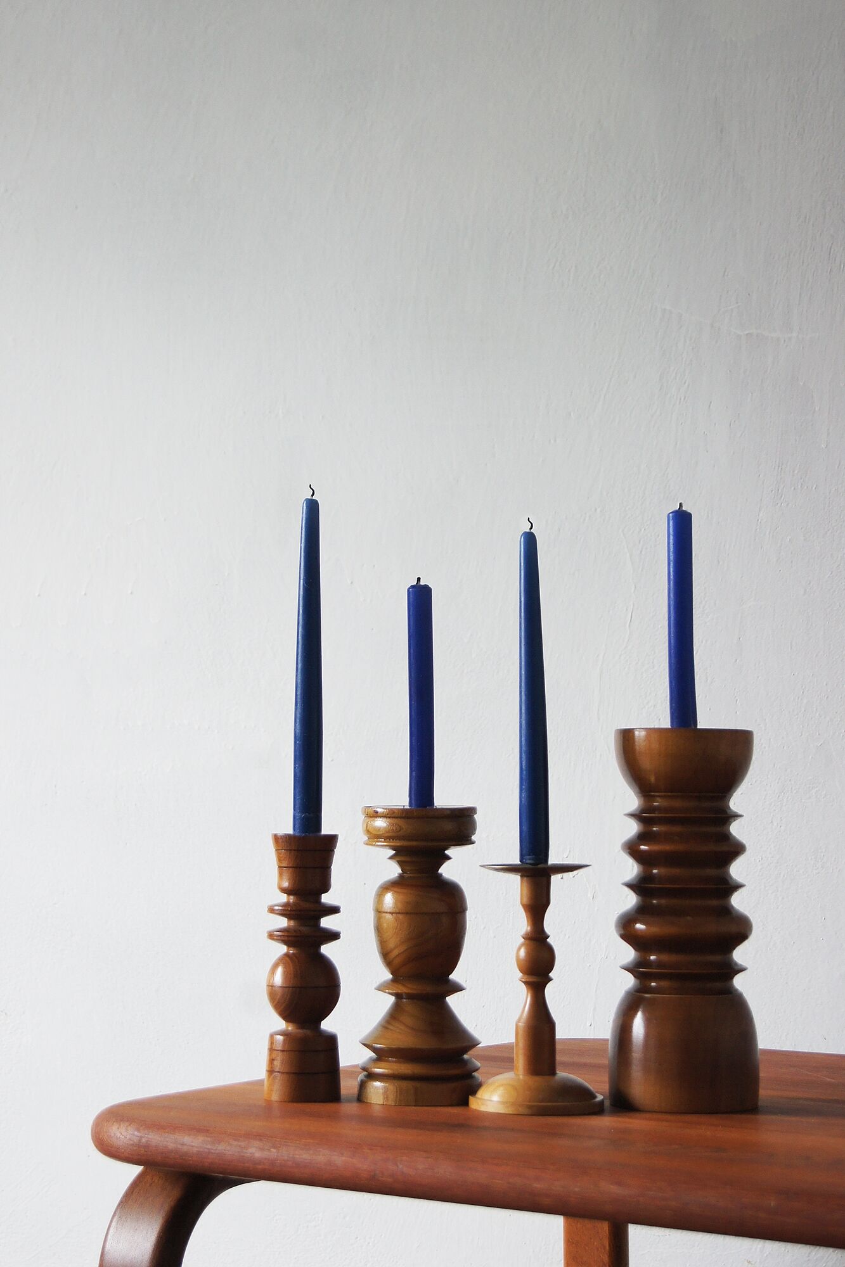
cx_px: 422
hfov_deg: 22.6
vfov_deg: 33.4
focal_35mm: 60
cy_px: 634
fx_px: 2113
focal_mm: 40
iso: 400
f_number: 5.6
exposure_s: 1/40
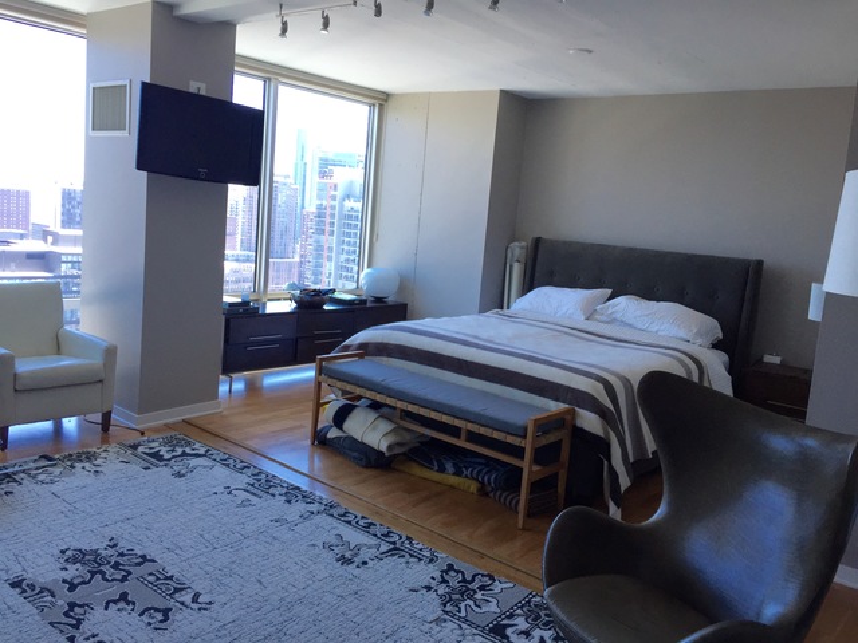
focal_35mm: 29
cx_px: 429
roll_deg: -5.4
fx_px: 719
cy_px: 322
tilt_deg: -7.6
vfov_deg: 48.2
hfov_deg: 61.7
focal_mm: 4.15
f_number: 2.2
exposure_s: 1/120
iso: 50
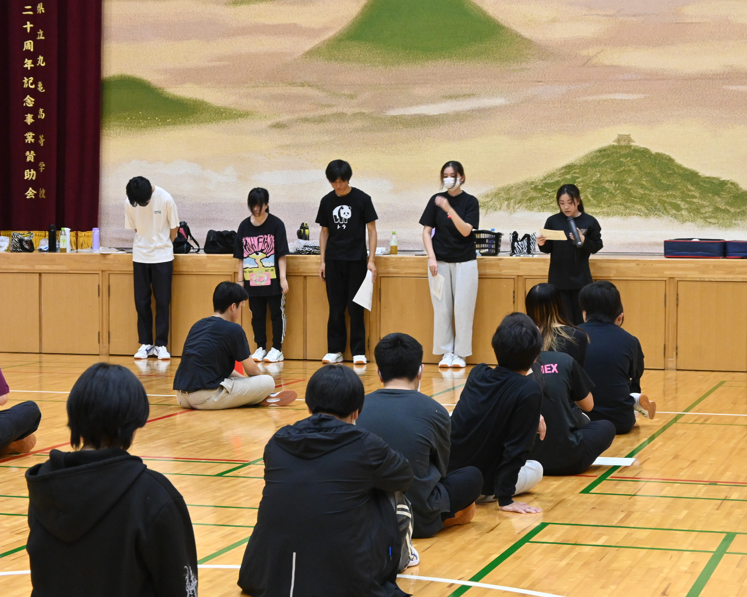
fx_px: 1879
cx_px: 350
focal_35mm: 85
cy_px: 299
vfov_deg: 18.1
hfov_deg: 22.5
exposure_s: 1/80
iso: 3200
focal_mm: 50
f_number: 6.3
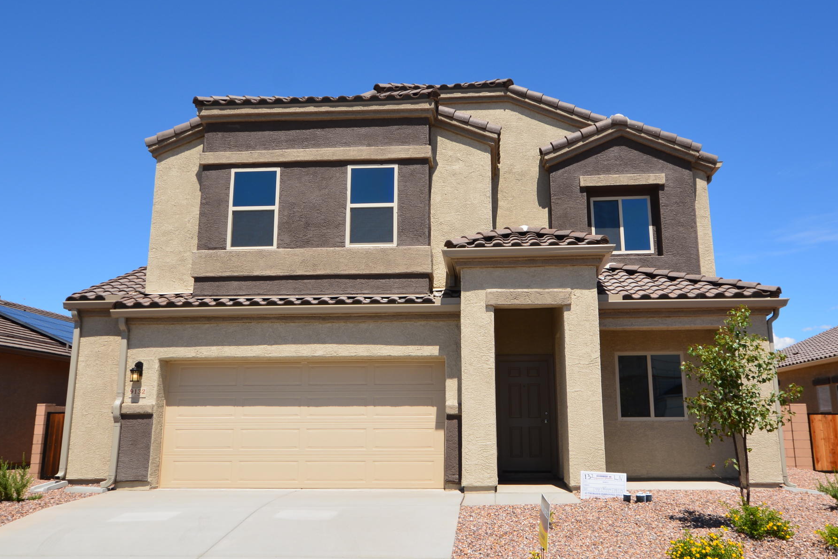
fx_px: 765
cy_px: 250
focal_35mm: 33
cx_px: 438
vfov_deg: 40.1
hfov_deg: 57.4
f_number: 10
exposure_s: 1/200
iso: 100
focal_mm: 13
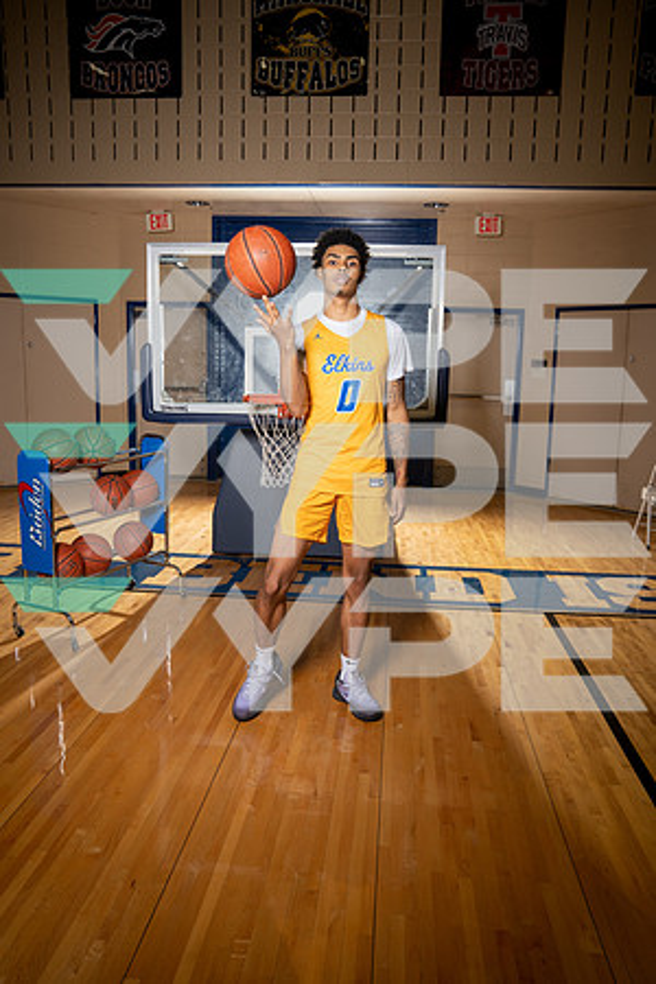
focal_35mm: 27
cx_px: 328
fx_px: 738
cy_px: 492
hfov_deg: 47.9
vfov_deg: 67.4
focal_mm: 27
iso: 640
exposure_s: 1/250
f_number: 8
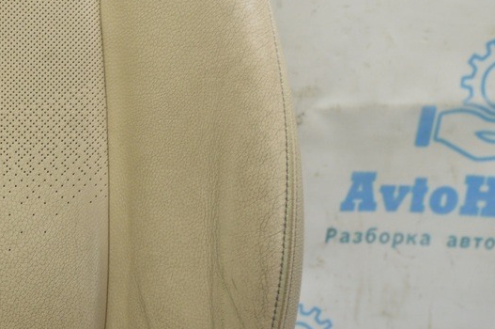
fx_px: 961
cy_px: 249
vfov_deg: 19.3
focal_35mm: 70
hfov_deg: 28.7
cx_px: 159
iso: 400
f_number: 5.6
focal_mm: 24
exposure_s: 1/20
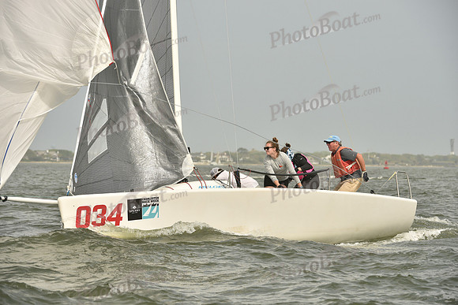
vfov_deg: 6.9
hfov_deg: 10.3
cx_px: 229
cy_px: 152
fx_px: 2545
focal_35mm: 200
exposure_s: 1/1600
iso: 320
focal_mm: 200
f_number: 7.1
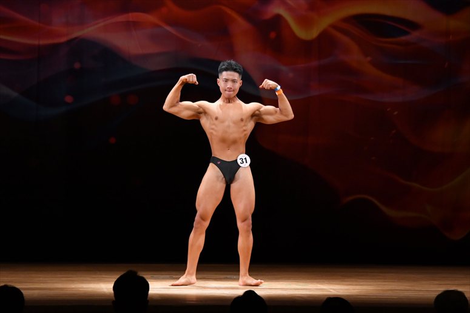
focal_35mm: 202
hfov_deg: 10.2
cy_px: 156
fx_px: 2636
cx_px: 235
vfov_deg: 6.8
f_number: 5.6
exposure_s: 1/400
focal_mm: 135
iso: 3200
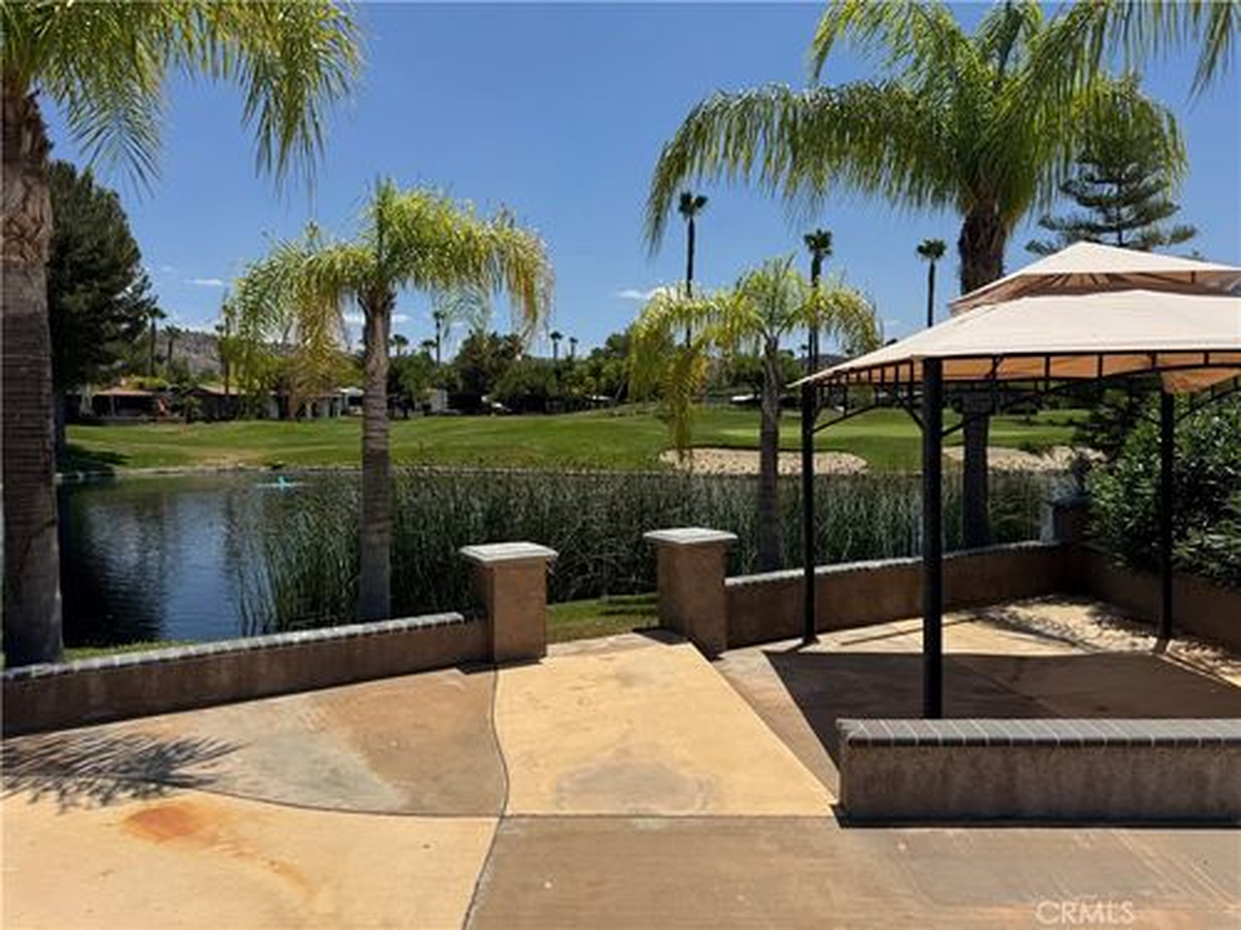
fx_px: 860
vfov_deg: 56.8
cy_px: 465
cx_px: 620
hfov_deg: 71.6
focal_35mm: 24
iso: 80
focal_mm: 6.76
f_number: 1.78
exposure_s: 1/7937
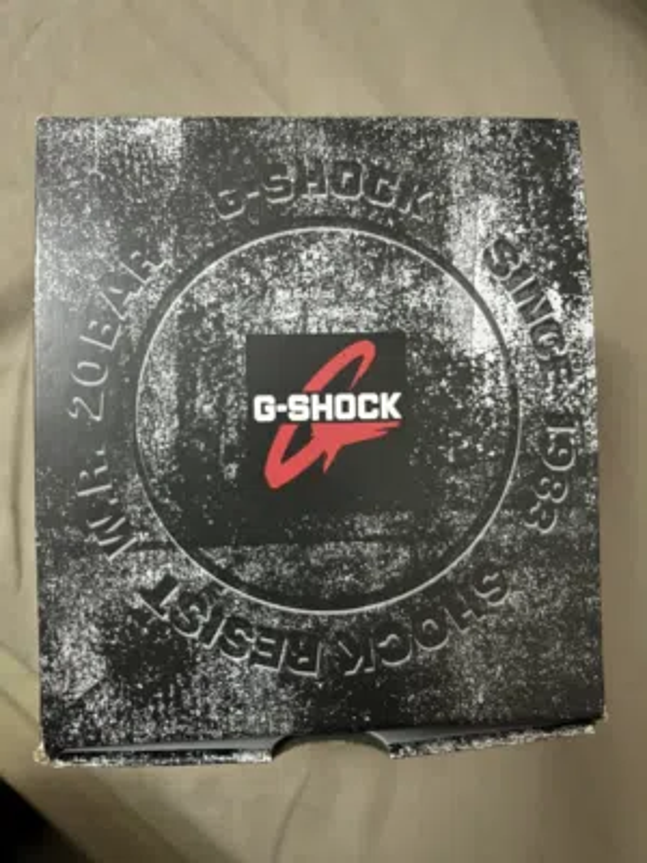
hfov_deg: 53.1
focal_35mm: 26
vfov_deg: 67.3
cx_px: 324
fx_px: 648
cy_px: 432
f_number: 1.5
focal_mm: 5.7
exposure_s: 1/20
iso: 1000
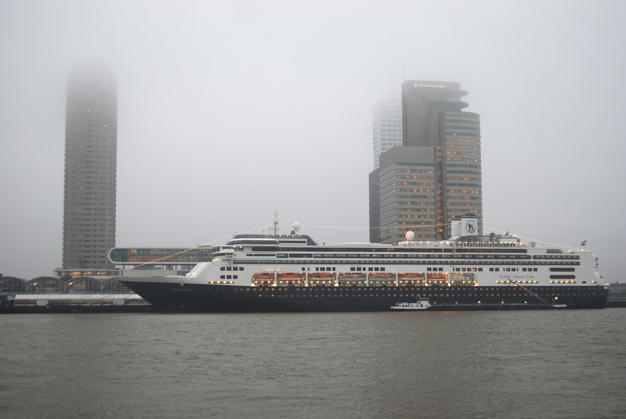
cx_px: 313
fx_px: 836
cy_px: 210
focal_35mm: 48
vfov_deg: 28.1
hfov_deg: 41.1
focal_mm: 32
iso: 100
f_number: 4.5
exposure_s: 1/15
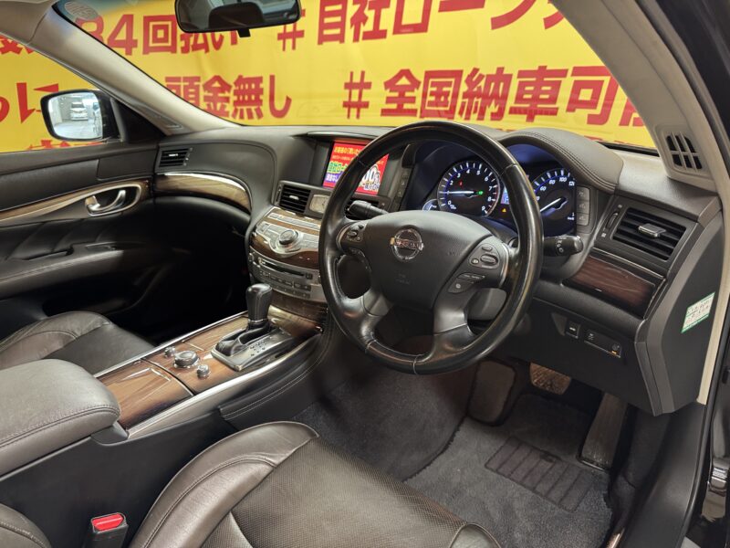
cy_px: 274
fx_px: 506
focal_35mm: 24
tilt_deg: -19.5
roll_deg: +1.6
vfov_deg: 56.8
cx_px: 365
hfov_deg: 71.6
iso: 400
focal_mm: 6.76
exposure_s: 1/50
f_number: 1.78
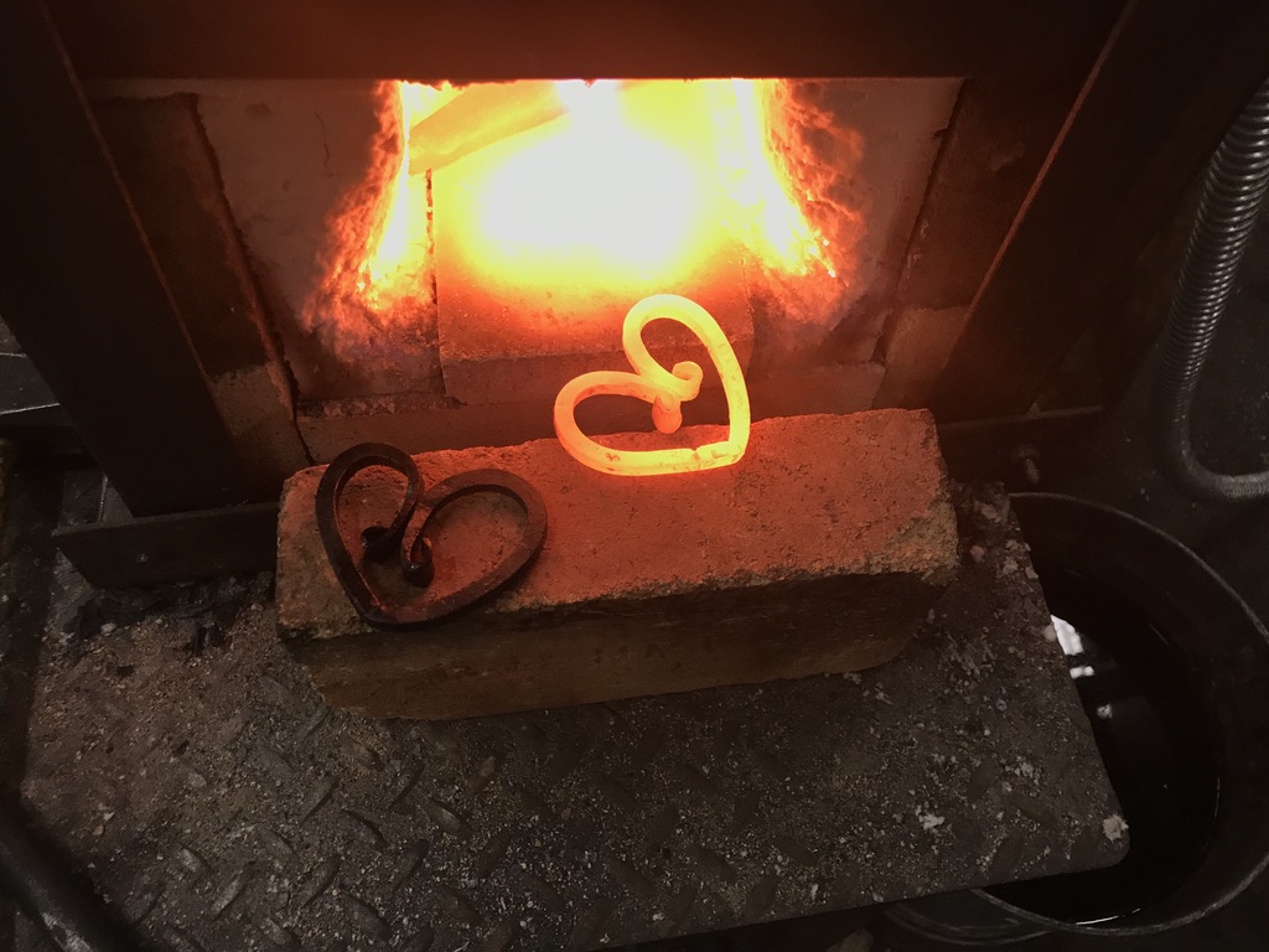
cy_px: 476
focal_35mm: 28
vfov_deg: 49.7
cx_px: 634
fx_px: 1026
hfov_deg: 63.4
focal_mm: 3.99
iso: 40
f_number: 1.8
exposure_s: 1/30
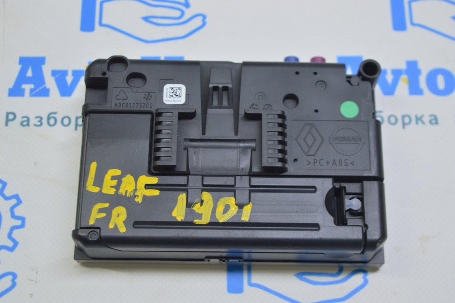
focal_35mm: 68
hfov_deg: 29.9
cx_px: 228
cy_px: 152
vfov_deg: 20.1
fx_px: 852
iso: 400
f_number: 5.6
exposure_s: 1/25
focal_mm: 45
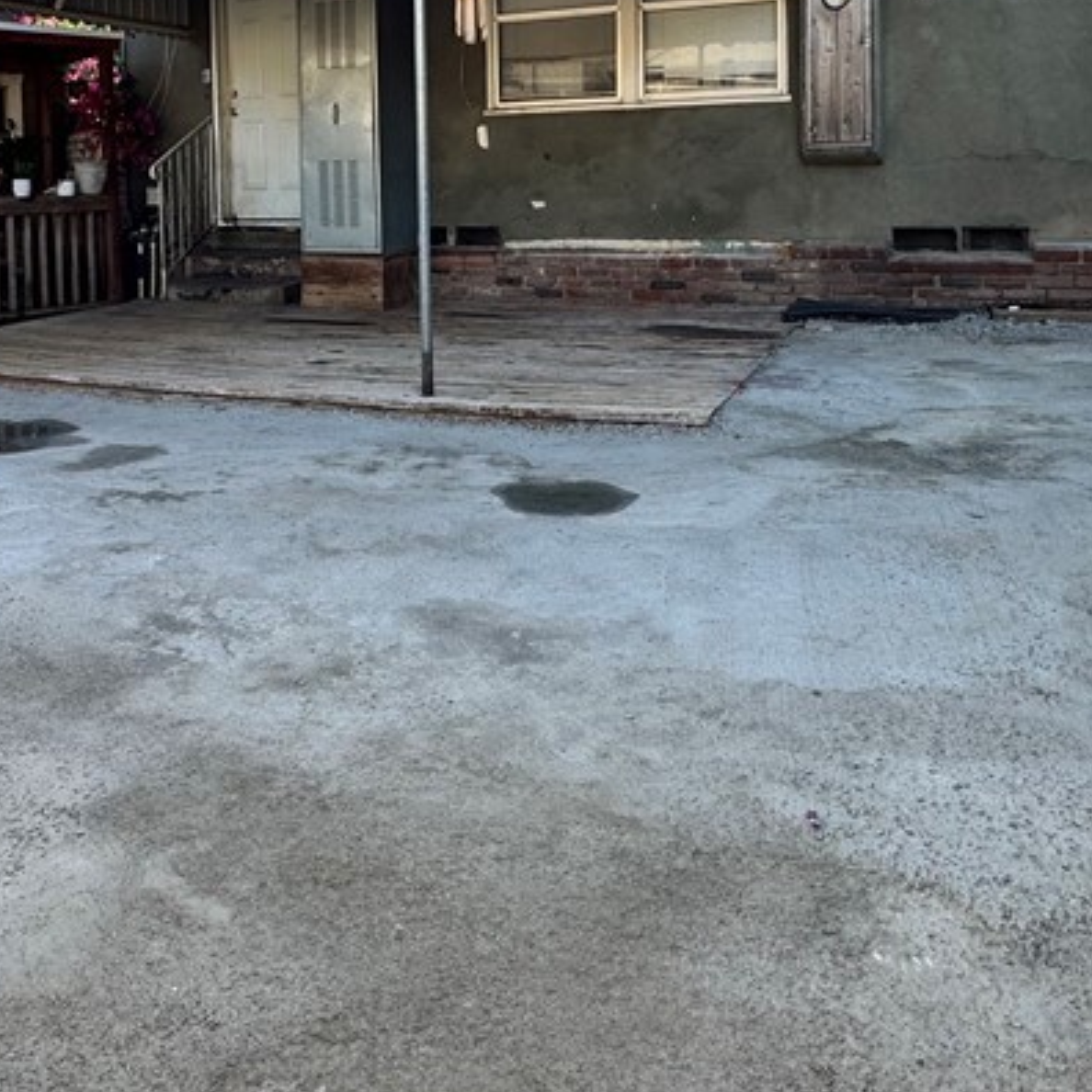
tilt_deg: -2.6
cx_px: 400
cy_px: 223
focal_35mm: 32
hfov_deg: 50.5
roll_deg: +1.1
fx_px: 1142
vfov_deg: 48.3
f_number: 2.2
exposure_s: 1/286
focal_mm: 2.22
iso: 40
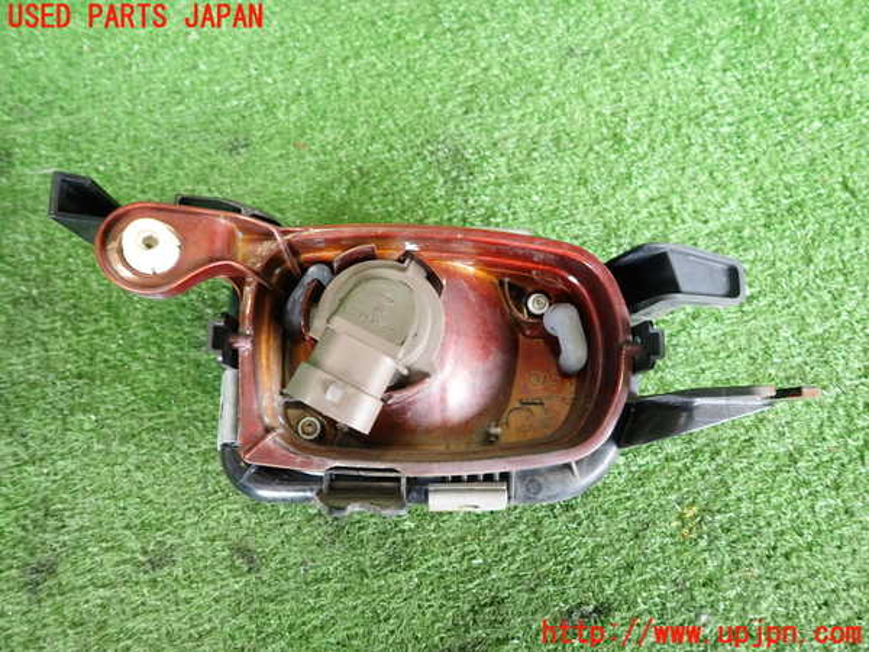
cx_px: 434
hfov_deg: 69.4
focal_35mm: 25
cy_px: 326
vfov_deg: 54.9
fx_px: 628
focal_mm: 4.5
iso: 200
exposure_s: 1/40
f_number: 2
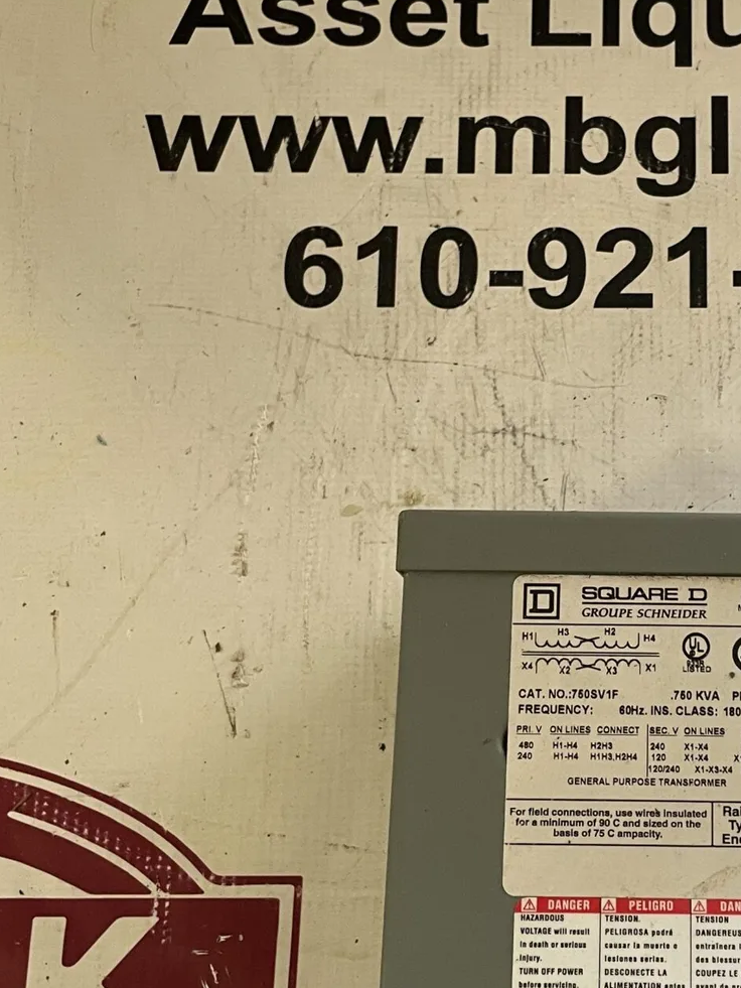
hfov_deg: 26.8
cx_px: 629
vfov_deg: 36.1
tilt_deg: -74.2
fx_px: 1512
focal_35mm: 53
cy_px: 436
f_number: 1.6
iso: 125
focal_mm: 4.2
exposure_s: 1/82
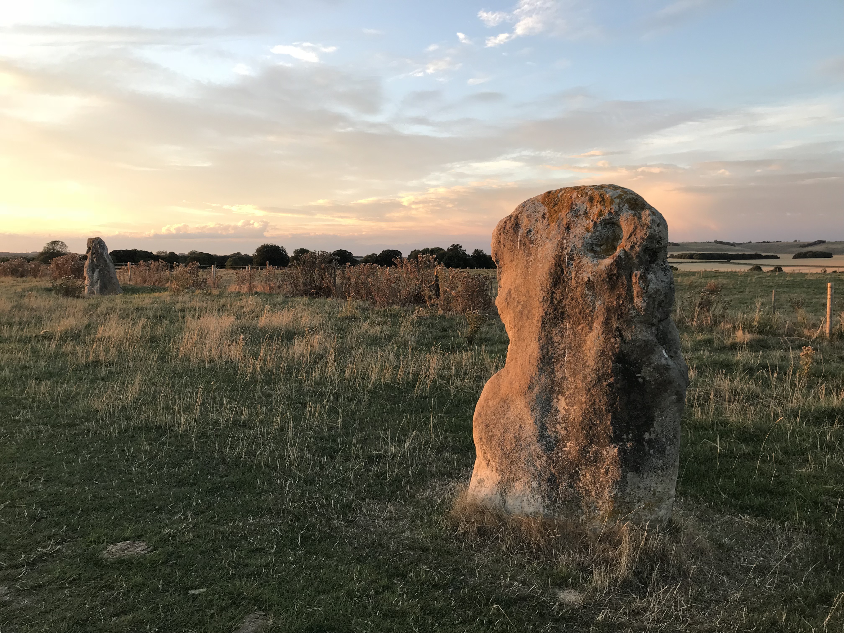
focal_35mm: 28
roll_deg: +0.1
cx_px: 422
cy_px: 316
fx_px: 683
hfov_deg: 63.4
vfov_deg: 49.7
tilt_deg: -3.7
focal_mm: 3.99
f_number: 1.8
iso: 20
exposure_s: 1/103
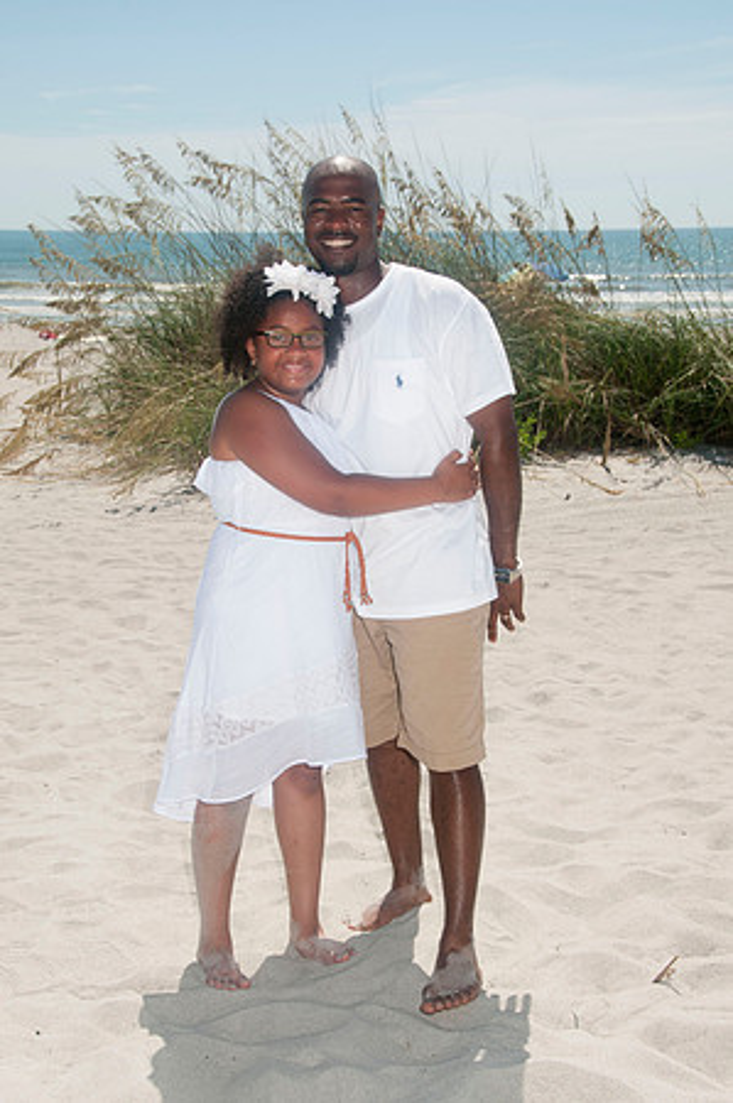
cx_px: 366
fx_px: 1653
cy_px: 552
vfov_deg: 36.9
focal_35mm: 54
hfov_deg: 25.0
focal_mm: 36
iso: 100
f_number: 11
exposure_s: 1/250
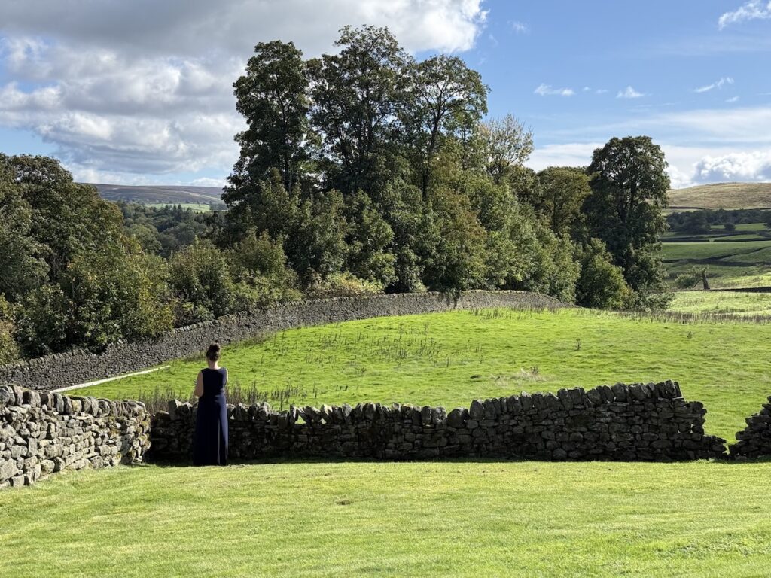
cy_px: 289
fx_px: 1069
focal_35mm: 48
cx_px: 386
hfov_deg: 39.7
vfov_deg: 30.3
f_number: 1.78
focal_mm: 6.76
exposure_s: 1/2976
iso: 64
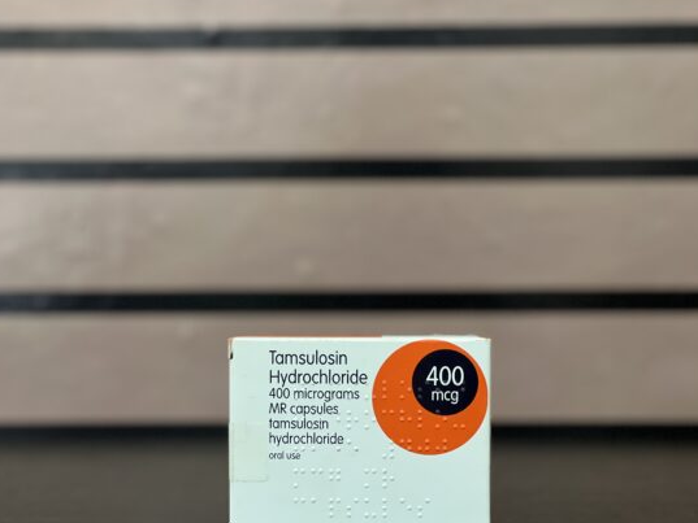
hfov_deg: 22.8
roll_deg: +0.5
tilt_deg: +0.1
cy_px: 276
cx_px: 335
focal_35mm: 86
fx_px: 1734
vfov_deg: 17.2
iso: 250
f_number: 2.8
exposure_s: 1/33
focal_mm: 9
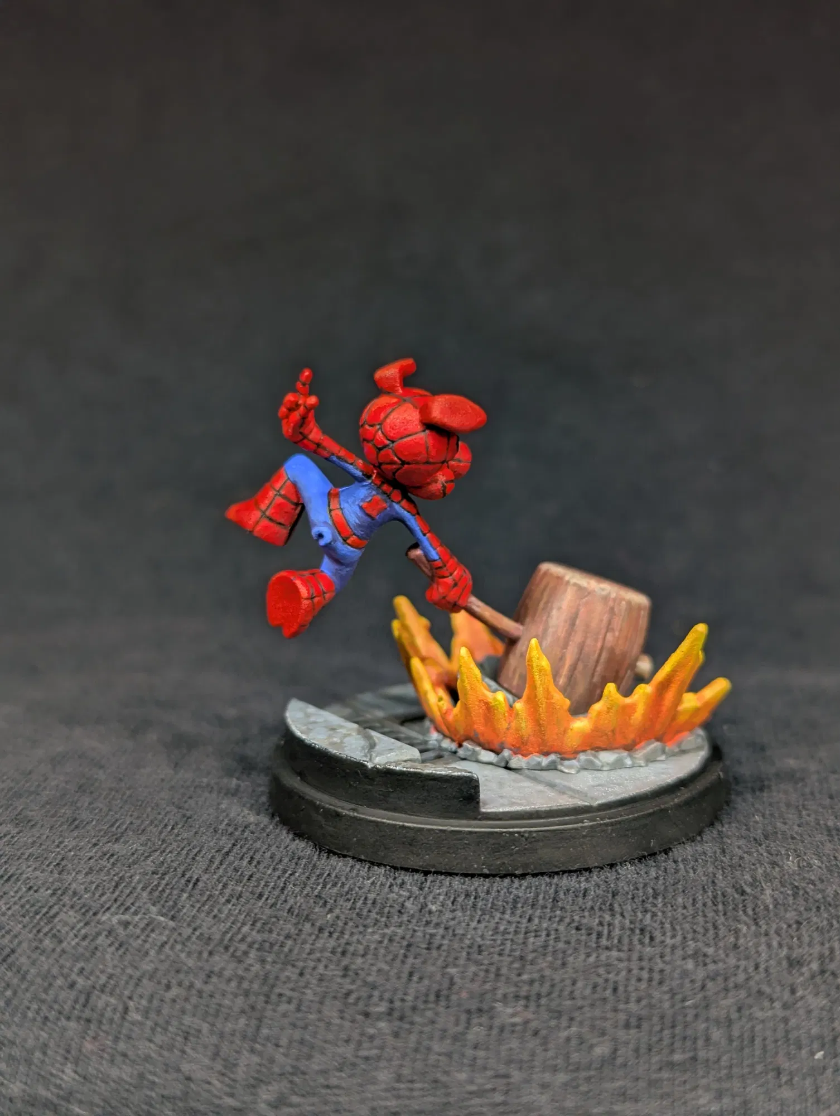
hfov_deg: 30.3
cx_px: 420
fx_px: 1549
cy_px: 558
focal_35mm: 48
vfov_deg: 39.6
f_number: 1.85
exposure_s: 1/94.6
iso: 44
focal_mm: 6.81
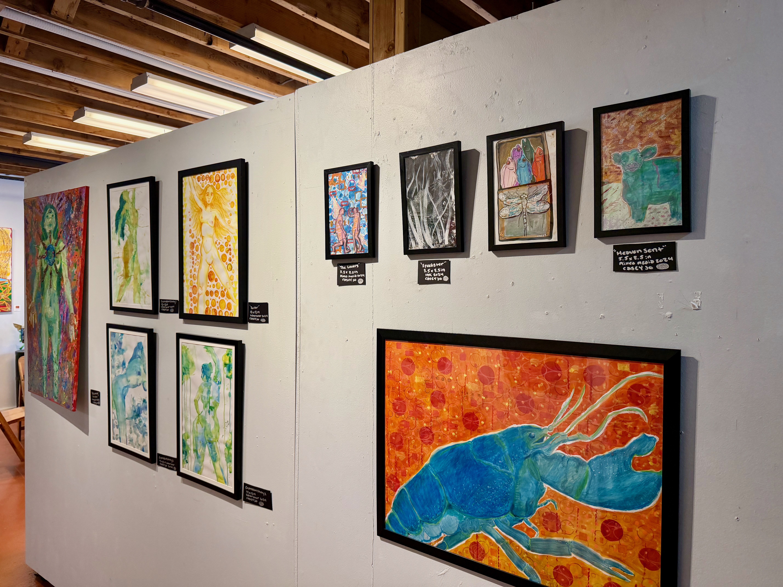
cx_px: 392
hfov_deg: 71.6
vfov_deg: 56.8
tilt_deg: -0.9
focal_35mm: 24
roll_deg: +0.0
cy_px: 294
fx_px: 543
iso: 200
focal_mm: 6.76
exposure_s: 1/206
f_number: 1.78
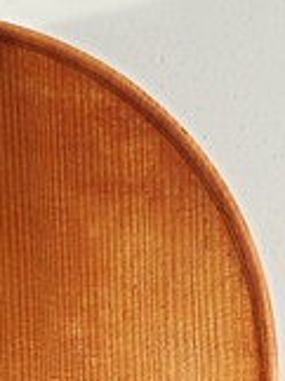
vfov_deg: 5.8
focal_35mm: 326
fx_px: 3588
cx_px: -191
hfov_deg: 4.5
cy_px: 957
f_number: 4.1
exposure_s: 1/200
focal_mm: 8.3
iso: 100
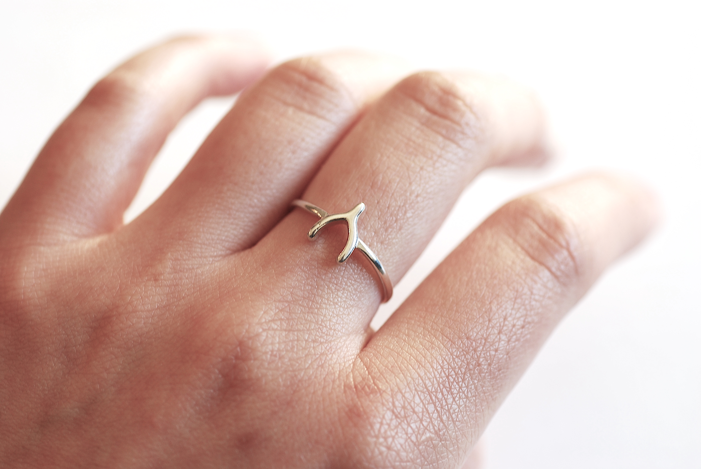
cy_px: 234
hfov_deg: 22.6
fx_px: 1755
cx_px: 350
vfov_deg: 15.2
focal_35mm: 90
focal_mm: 60
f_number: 4.5
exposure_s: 1/20
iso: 100
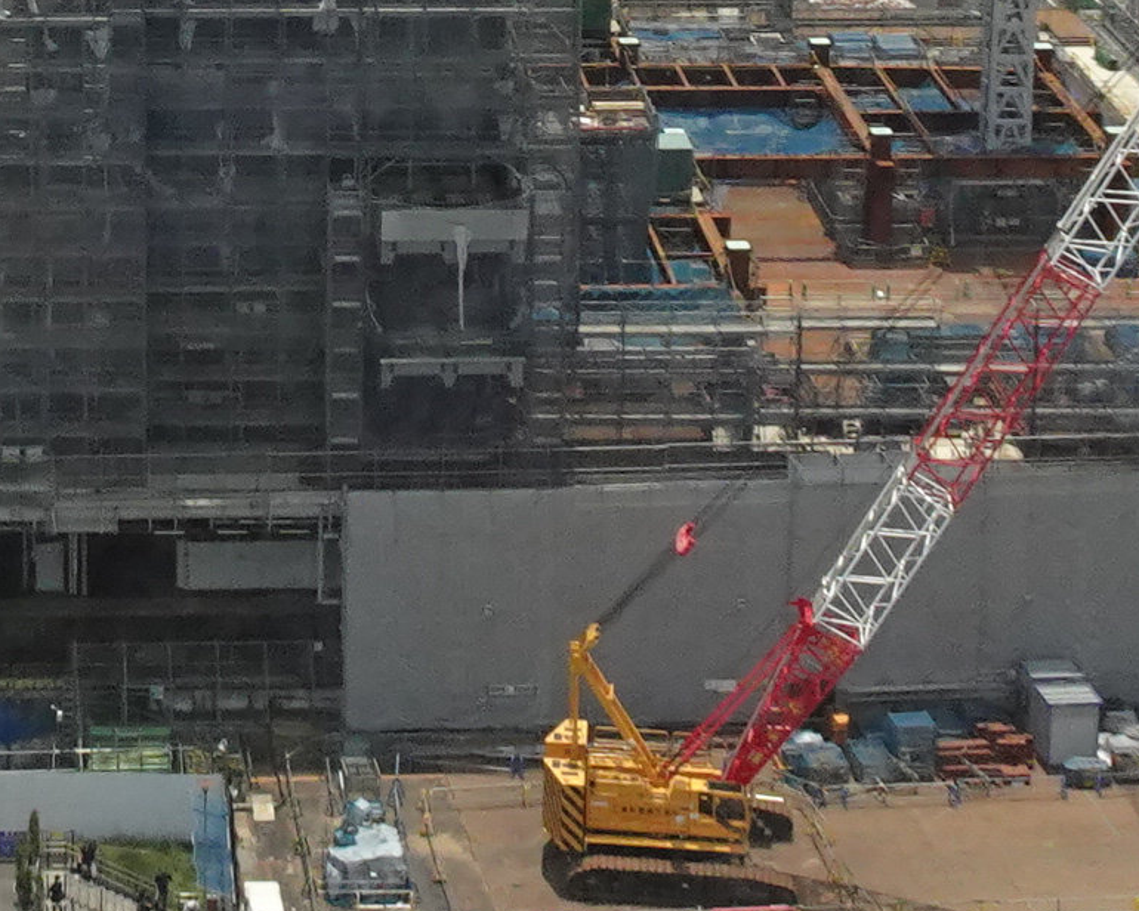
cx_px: 67
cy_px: -277
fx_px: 3742
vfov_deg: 13.4
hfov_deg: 17.0
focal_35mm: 111
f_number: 3.5
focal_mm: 4.25
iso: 200
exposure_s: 1/1000
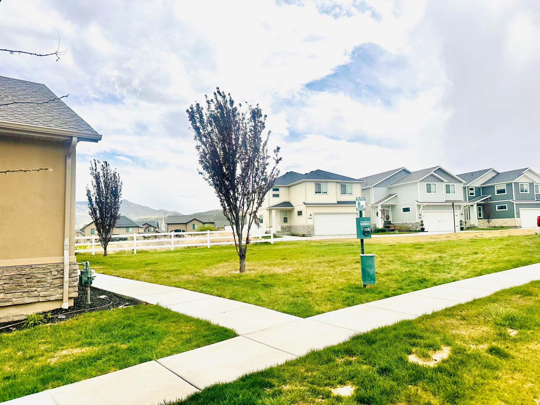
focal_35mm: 24
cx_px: 270
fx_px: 374
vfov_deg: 56.8
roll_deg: -0.2
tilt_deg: +2.1
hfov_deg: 71.6
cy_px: 202
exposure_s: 1/10753
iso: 80
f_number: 1.78
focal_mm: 6.86
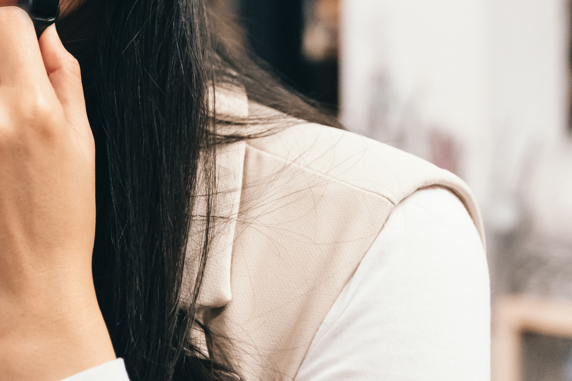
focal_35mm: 104
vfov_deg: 12.9
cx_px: 51
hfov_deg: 19.3
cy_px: -49
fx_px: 1652
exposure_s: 1/90
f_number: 2.8
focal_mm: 41
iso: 4000
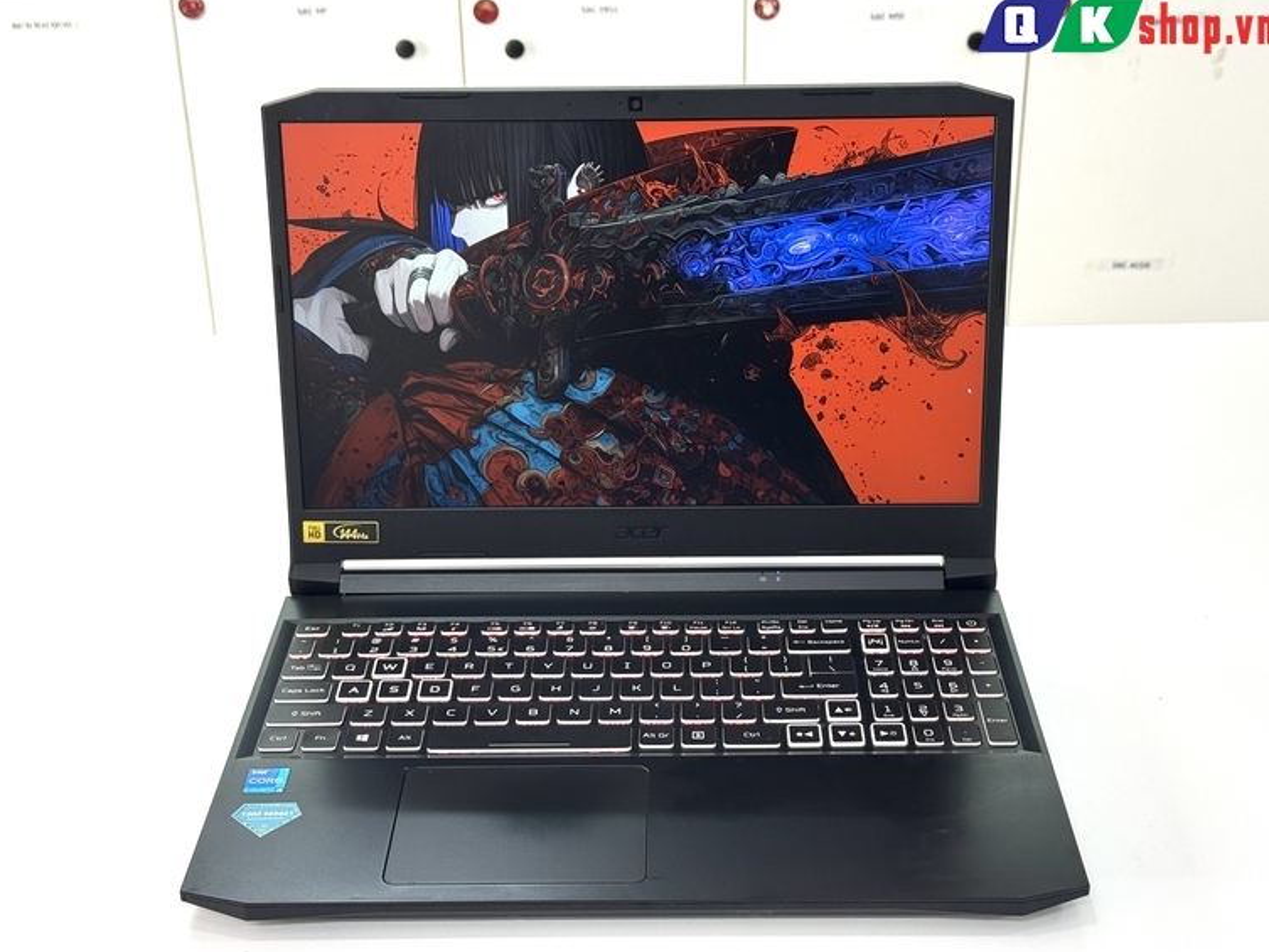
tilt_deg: -26.3
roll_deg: +2.1
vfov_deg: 28.6
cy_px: 470
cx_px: 656
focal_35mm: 51
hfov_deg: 37.5
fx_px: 1870
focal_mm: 6.76
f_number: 1.78
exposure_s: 1/121
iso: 50
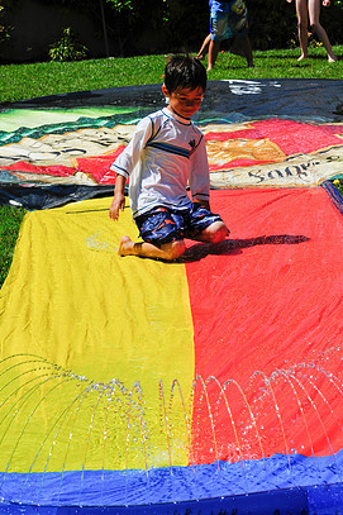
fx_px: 1659
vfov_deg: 17.6
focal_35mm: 116
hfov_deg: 11.8
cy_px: 264
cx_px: 182
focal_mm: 70
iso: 400
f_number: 13
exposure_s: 1/1000
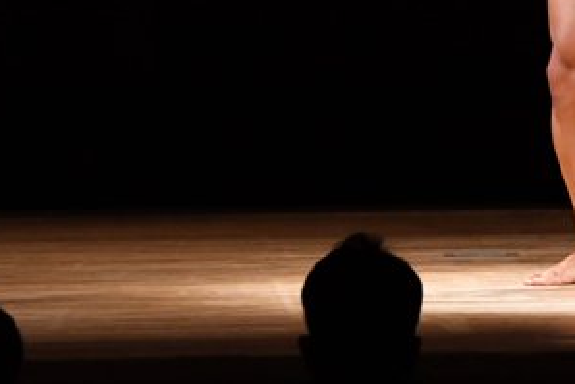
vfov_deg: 2.4
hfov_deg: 3.7
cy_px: -64
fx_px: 9012
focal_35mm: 564
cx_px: 537
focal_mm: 145
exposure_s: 1/400
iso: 3200
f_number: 5.6
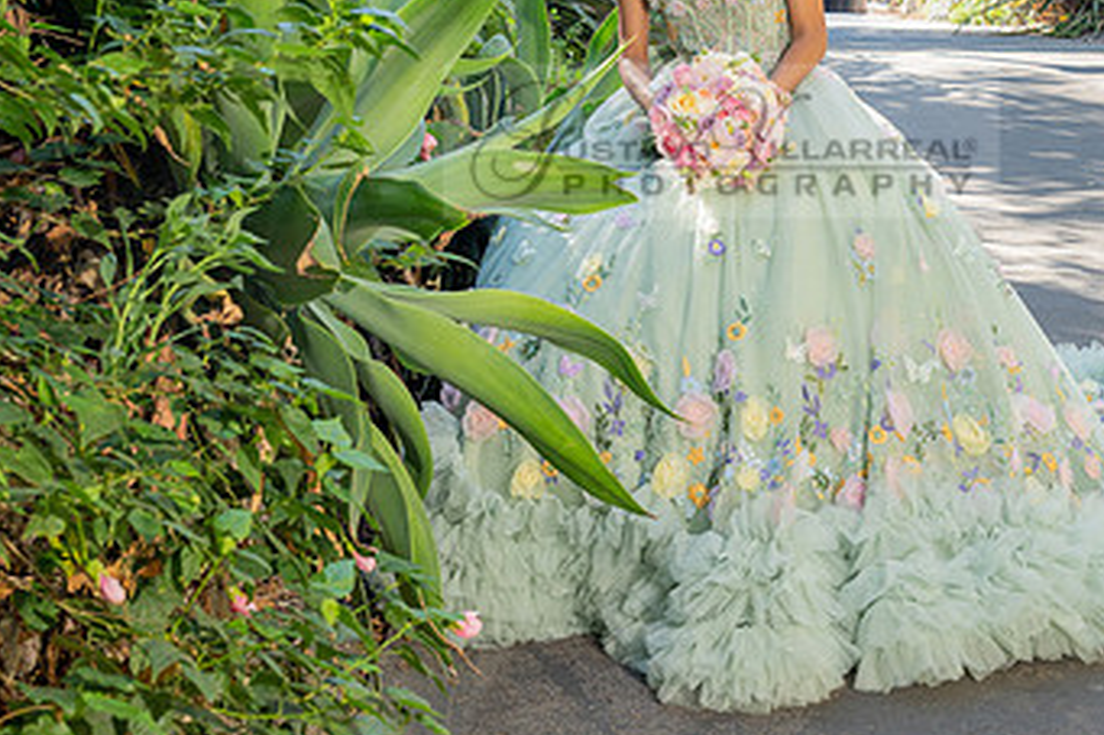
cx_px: 664
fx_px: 2054
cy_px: 103
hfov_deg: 30.0
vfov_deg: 20.0
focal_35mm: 67
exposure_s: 1/200
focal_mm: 33
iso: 200
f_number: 5
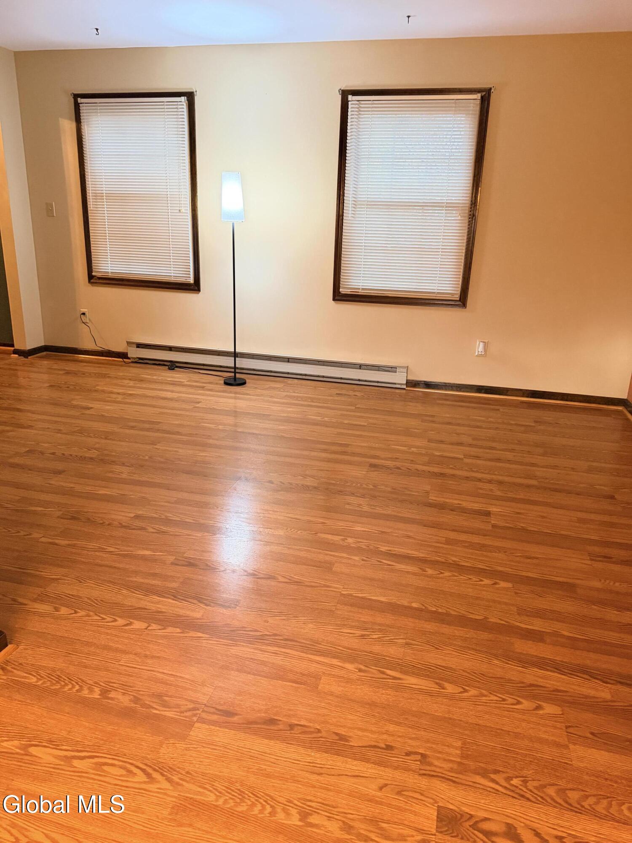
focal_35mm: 24
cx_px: 316
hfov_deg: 56.8
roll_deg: -2.3
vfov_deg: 71.6
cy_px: 422
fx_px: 584
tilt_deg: -17.4
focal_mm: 6.76
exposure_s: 1/40
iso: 640
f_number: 1.78
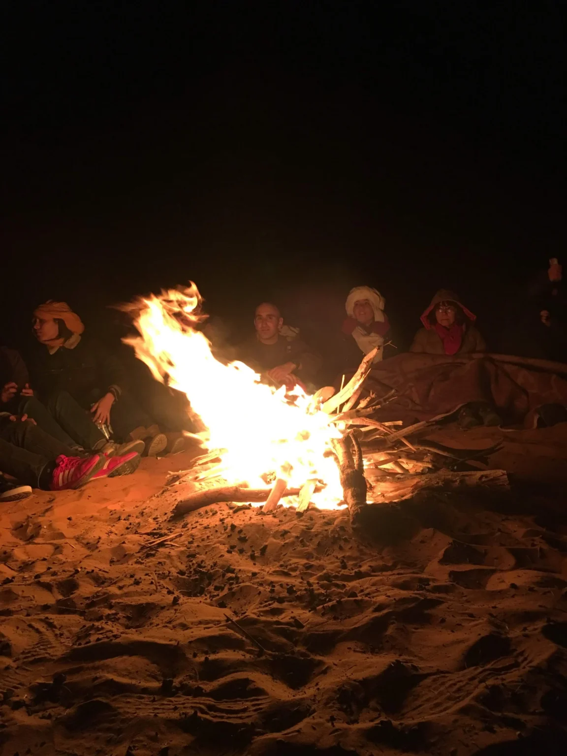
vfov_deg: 61.7
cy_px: 378
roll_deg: +5.0
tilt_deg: -0.9
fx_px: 633
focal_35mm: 29
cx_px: 284
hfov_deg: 48.2
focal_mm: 4.15
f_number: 2.2
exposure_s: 1/33
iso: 200
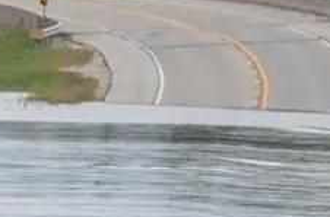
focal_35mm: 1327
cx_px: 99
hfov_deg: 1.6
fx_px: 12122
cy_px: 253
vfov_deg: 1.0
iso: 200
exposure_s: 1/350
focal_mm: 200
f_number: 5.6
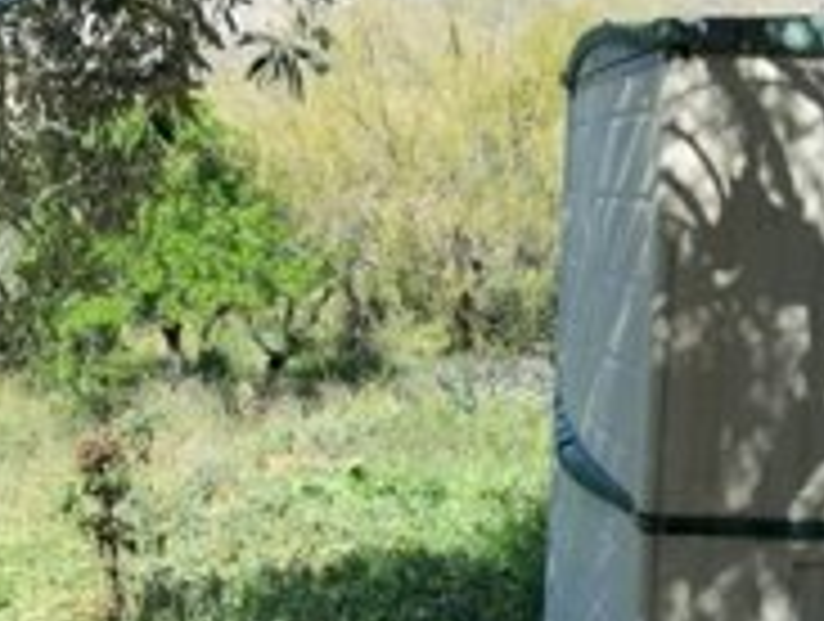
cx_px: 234
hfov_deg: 35.5
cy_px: 374
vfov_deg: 27.6
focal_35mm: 53
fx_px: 1264
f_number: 1.8
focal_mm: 3.88
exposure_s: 1/850
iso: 50
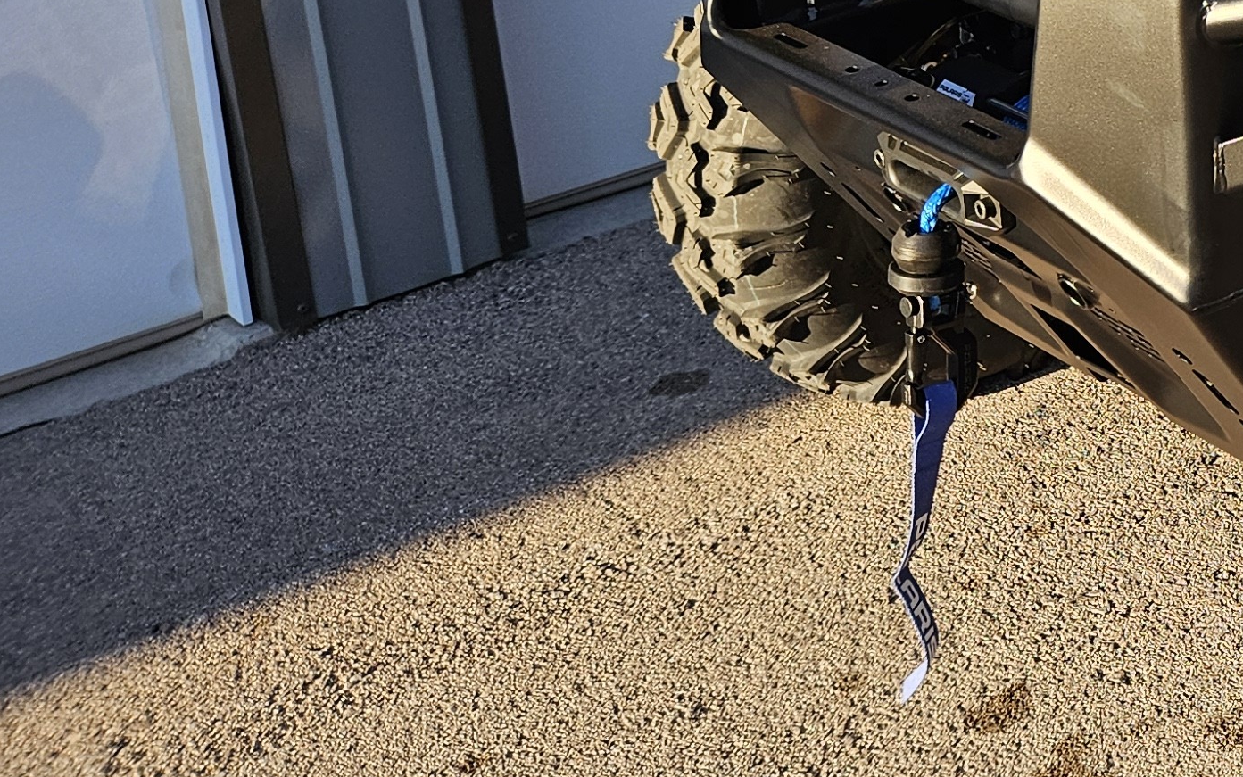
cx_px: 1765
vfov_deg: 17.4
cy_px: -241
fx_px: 2372
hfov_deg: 24.2
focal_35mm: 70
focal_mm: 5.4
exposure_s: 1/474
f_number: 1.8
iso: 40
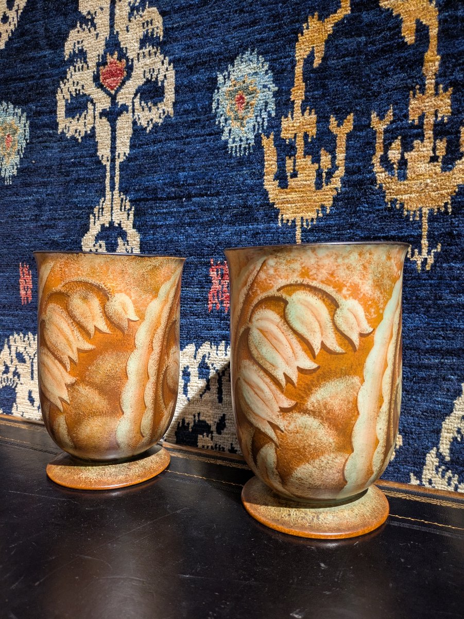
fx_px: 446
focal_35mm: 25
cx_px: 232
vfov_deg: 69.4
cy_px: 310
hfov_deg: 54.9
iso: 116
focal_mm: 5.43
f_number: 1.89
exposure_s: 1/33.3
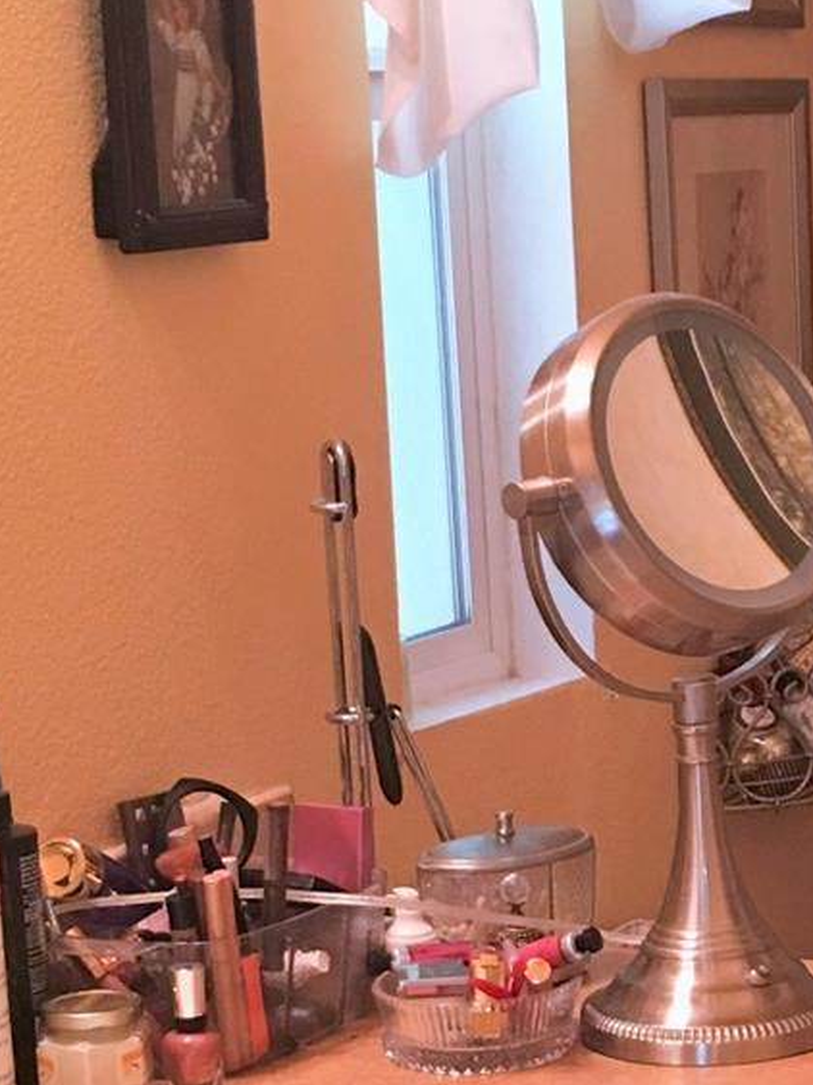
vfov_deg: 18.9
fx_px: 3227
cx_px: 877
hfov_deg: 14.1
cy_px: 902
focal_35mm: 103
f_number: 2.2
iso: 64
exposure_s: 1/15
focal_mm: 4.15
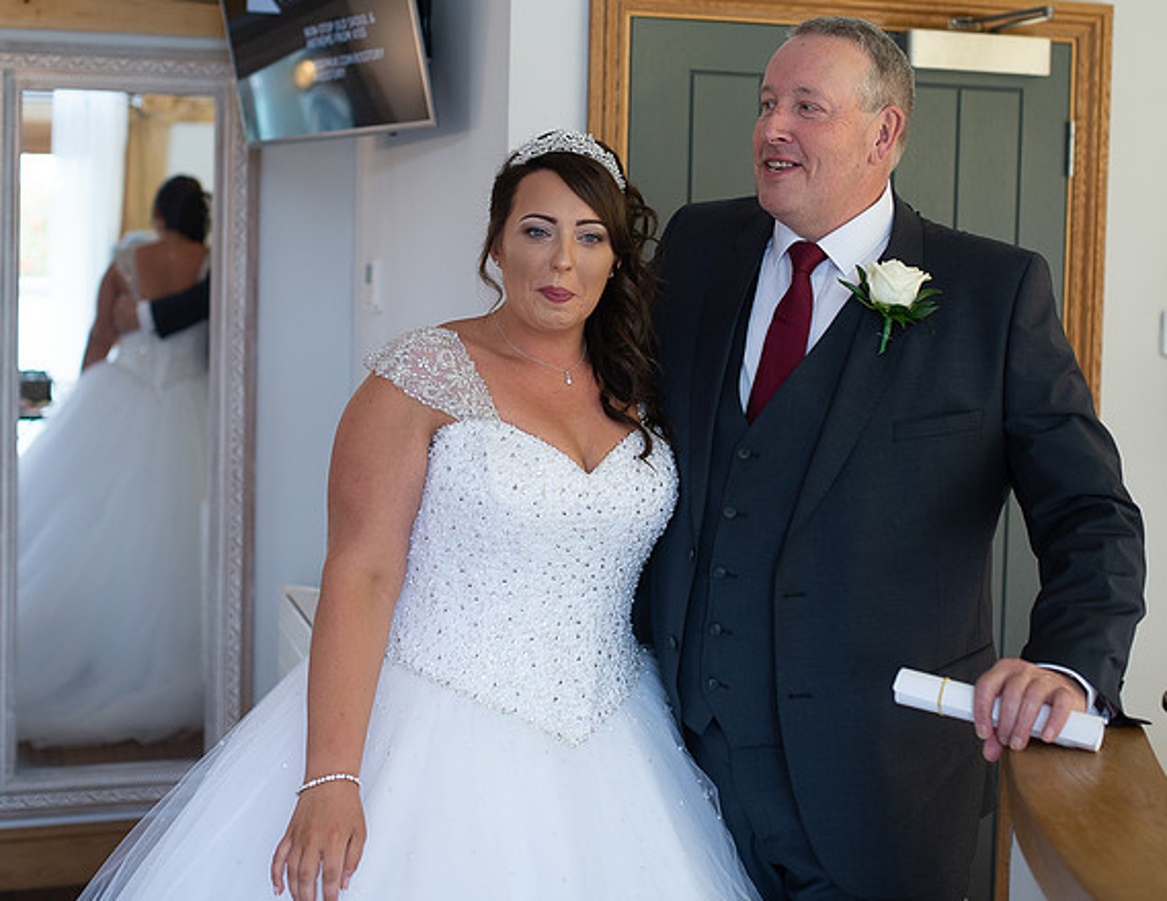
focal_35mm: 54
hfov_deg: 35.2
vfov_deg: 27.3
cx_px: 558
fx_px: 1839
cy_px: 293
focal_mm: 35
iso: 200
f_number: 2.2
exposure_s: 1/160
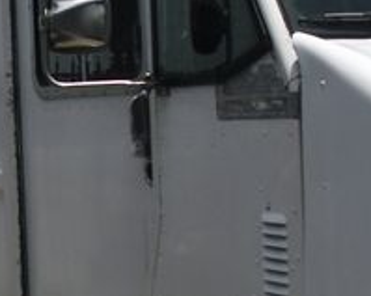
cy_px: 175
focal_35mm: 113
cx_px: 121
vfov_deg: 13.6
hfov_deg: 17.0
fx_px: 1240
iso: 80
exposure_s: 1/250
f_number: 7.8
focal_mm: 6.3
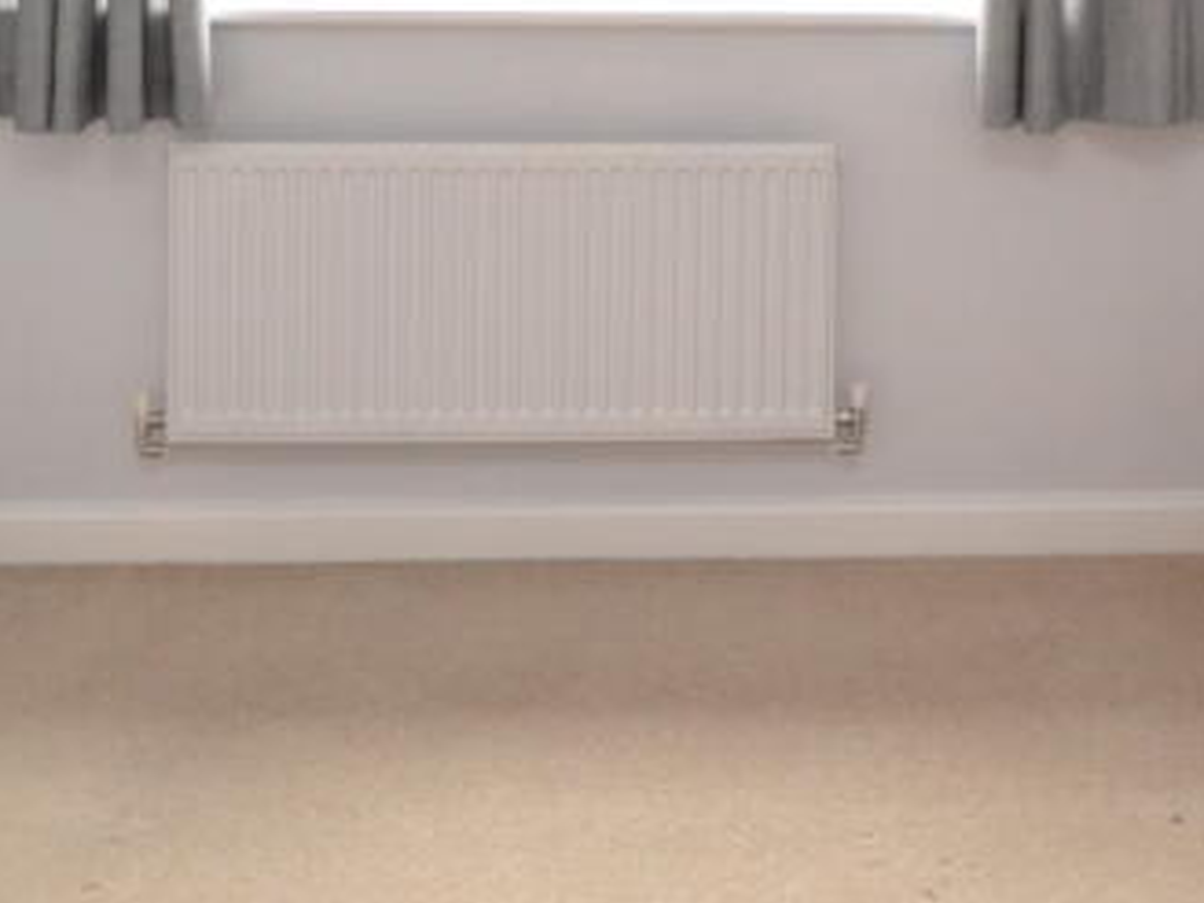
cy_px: -277
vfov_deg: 22.4
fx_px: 2035
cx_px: 756
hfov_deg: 32.8
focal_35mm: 58
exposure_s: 1/60
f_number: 3.8
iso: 1600
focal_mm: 13
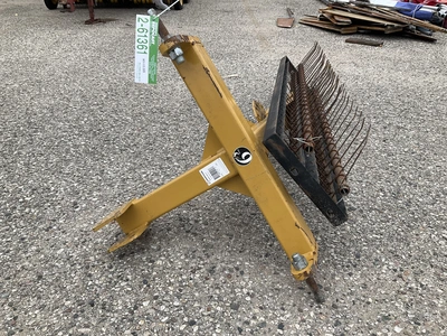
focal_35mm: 29
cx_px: 224
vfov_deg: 48.2
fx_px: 374
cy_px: 168
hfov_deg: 61.7
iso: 25
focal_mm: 3
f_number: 1.8
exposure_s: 1/397
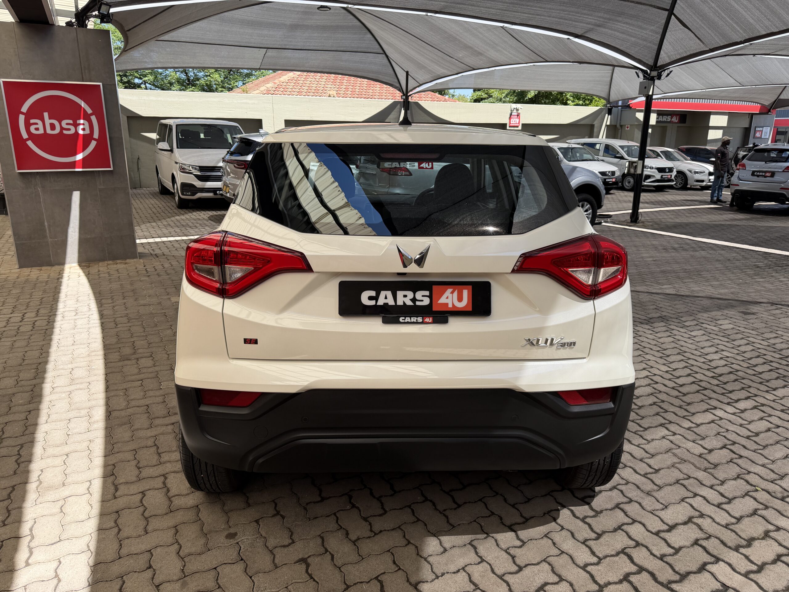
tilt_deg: -15.8
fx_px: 547
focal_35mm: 24
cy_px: 296
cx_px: 394
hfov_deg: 71.6
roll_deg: -0.4
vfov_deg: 56.8
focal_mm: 6.76
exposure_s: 1/1174
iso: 80
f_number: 1.78
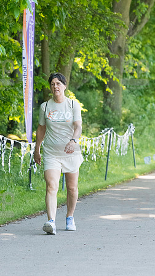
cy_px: 138
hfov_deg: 4.3
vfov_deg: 7.6
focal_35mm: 284
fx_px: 2075
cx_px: 67
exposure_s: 1/1250
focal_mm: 180
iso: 3200
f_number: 5.6
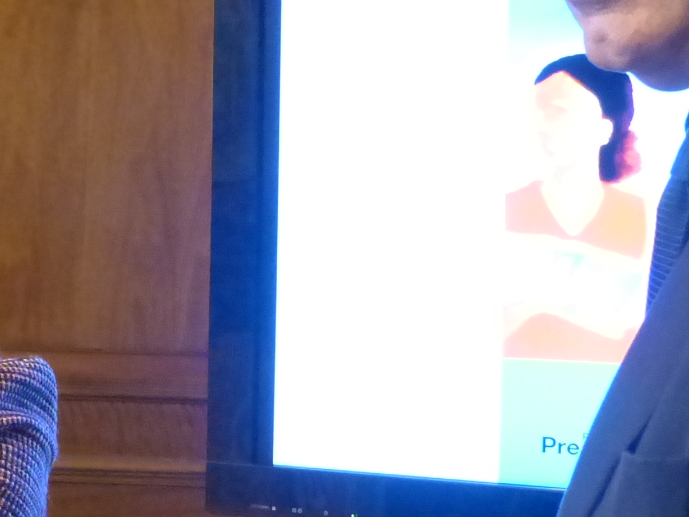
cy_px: 290
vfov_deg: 11.7
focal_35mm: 127
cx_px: 38
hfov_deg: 15.3
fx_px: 2528
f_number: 2.8
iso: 800
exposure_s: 1/50
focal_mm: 7
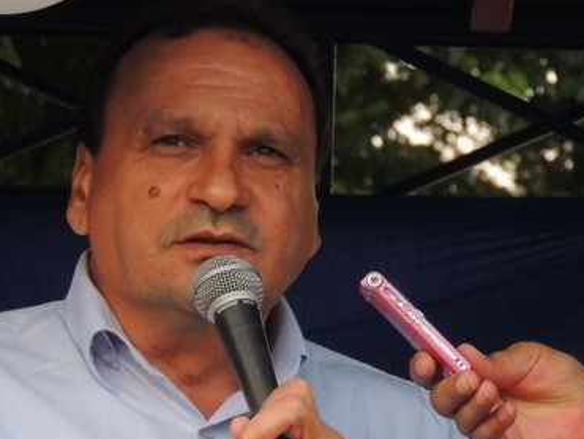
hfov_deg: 3.7
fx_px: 9116
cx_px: 123
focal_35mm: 540
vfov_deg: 2.8
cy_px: 418
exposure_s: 1/125
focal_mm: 44.5
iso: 400
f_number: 4.7
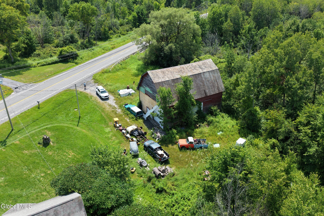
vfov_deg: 46.4
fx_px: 252
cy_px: 108
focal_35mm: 28
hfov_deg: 65.5
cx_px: 162
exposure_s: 1/1000
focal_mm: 14.45
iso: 160
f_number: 2.8
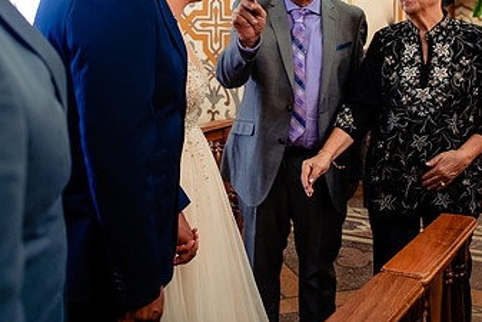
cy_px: 14
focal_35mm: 52
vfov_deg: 25.0
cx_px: 210
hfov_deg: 38.1
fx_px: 696
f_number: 2.8
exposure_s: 1/100
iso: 1250
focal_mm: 24
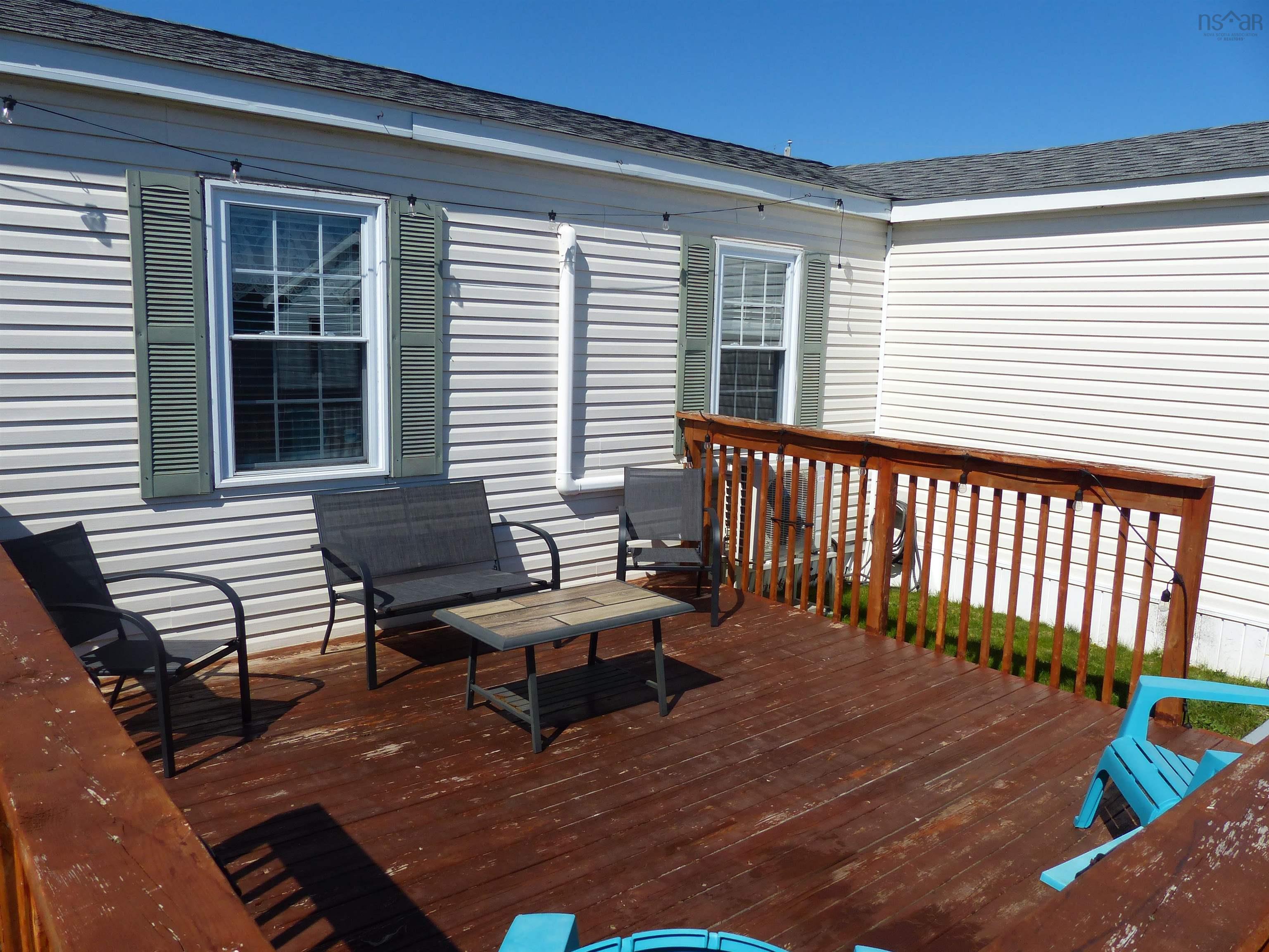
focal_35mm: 25
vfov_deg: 54.9
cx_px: 634
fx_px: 916
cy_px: 476
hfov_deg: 69.4
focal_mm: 4.5
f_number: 4
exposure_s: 1/1600
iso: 100
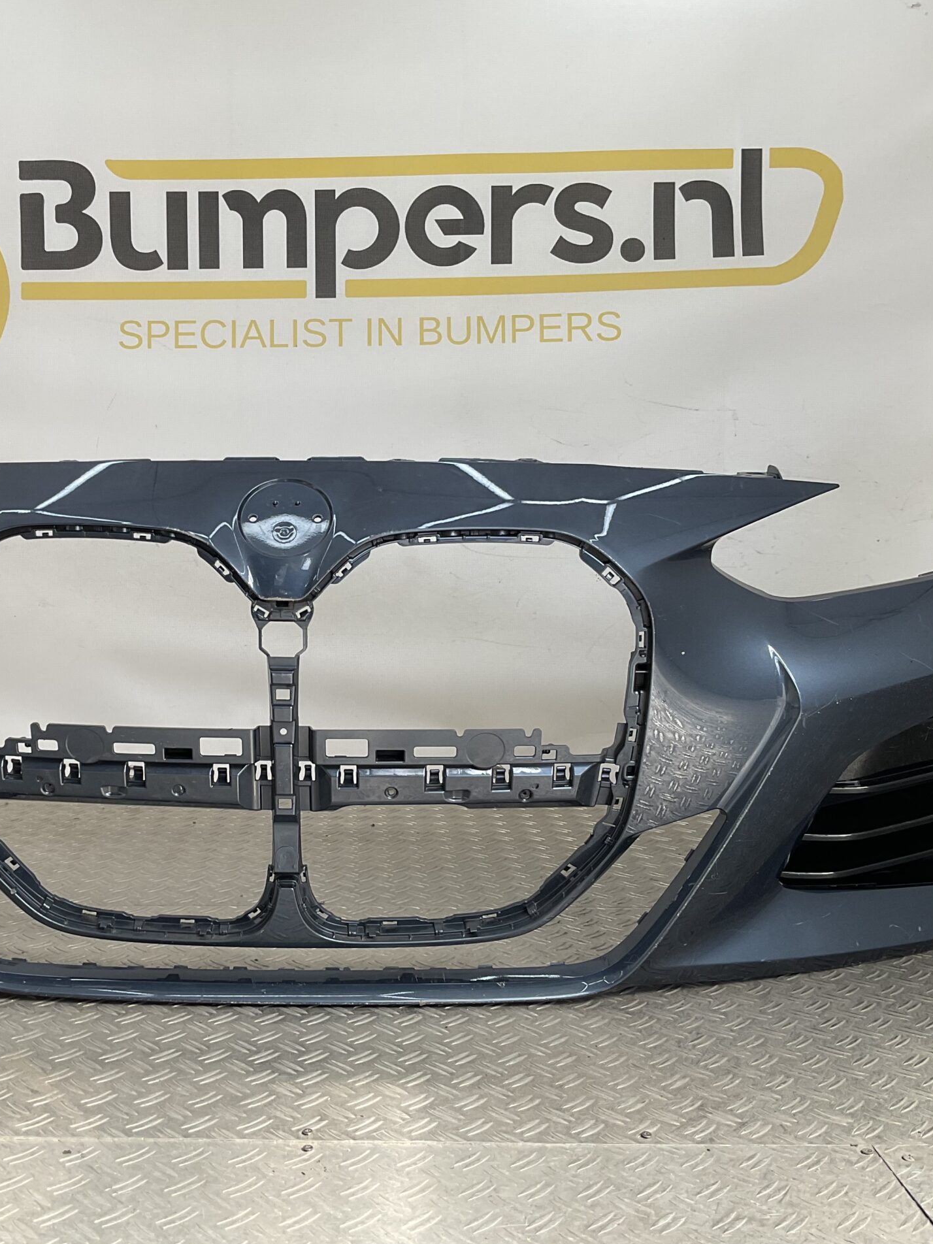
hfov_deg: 36.5
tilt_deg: -7.8
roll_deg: -0.6
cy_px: 626
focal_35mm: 39
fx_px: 1402
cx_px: 314
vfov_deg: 47.9
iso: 16
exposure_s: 1/262
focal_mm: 3
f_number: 1.8
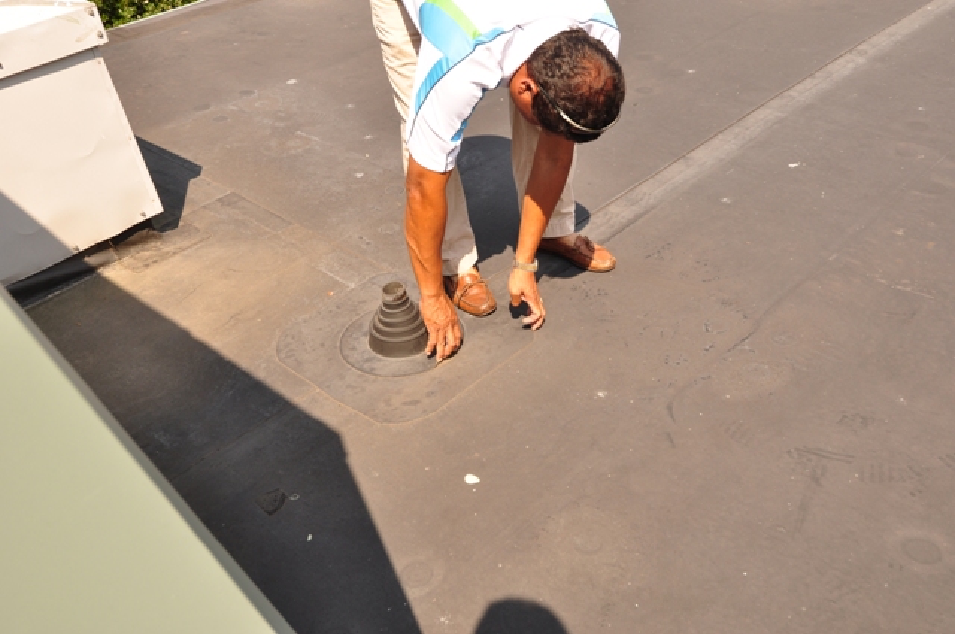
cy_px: 317
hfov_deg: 53.2
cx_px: 478
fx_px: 954
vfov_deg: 36.8
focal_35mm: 36
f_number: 9
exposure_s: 1/250
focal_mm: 24
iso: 200
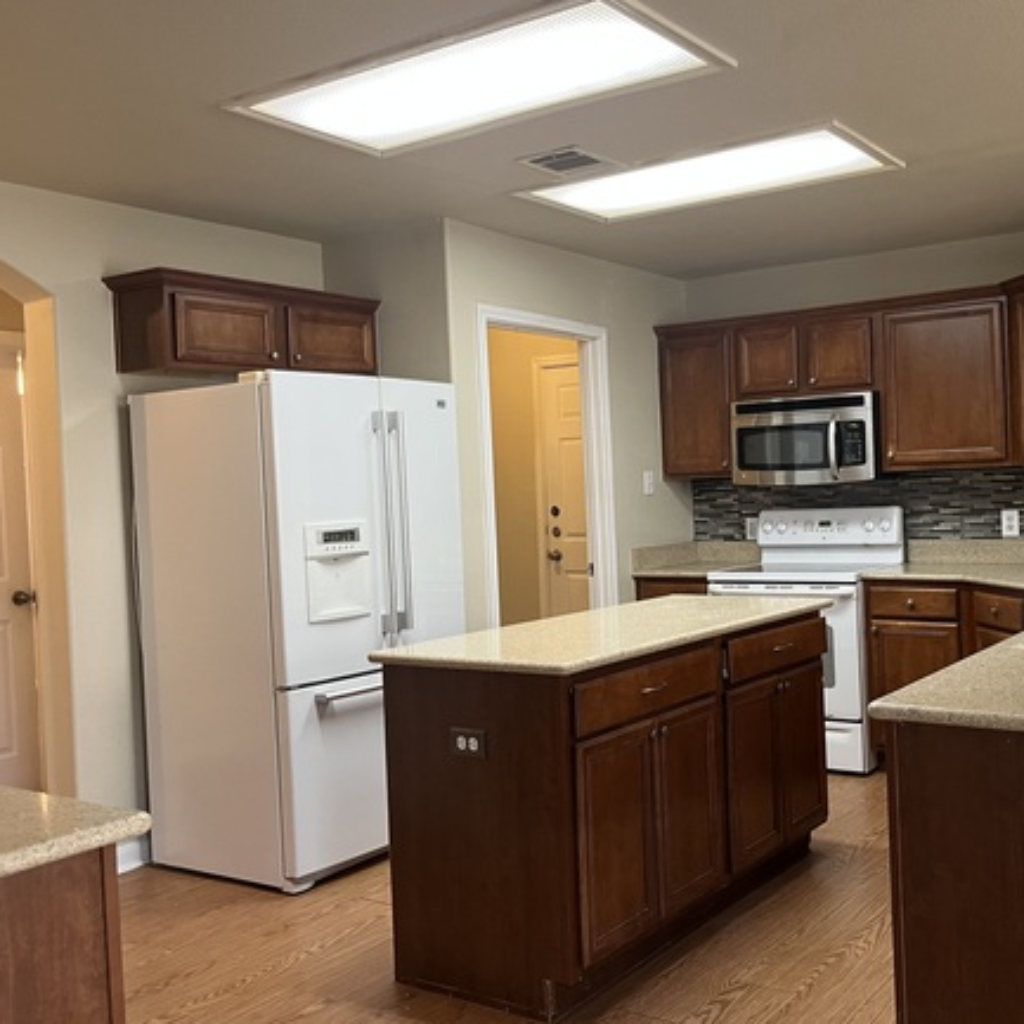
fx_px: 1138
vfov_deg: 48.4
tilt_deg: -0.7
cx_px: 669
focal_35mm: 34
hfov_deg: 47.8
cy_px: 501
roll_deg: +3.0
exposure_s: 1/60
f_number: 1.6
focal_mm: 5.1
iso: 160
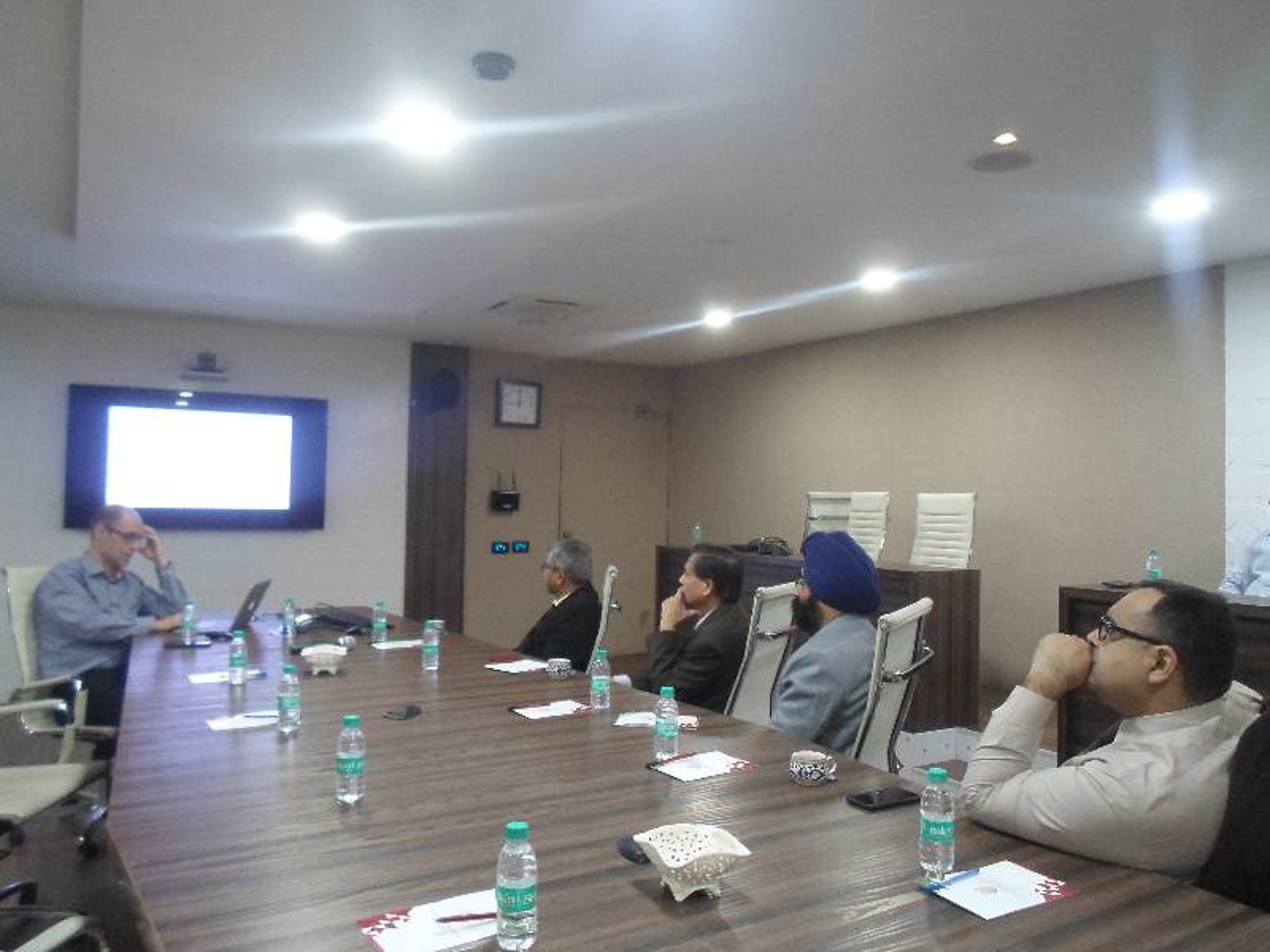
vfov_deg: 54.9
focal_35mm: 25
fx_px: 917
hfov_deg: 69.4
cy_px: 476
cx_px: 635
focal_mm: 4.5
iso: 400
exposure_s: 1/20
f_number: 2.5
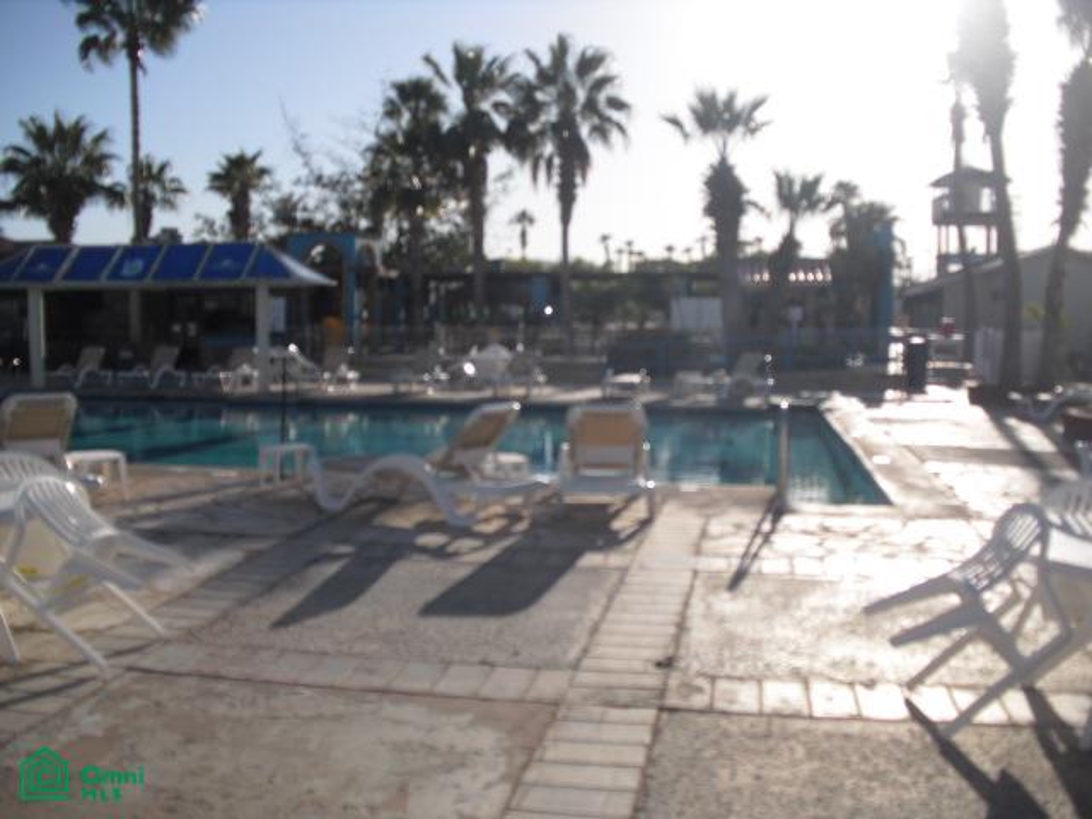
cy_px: 410
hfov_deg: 51.4
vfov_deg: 39.7
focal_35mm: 36
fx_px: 1136
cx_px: 546
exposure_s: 1/200
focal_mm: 6.3
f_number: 7.8
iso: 64
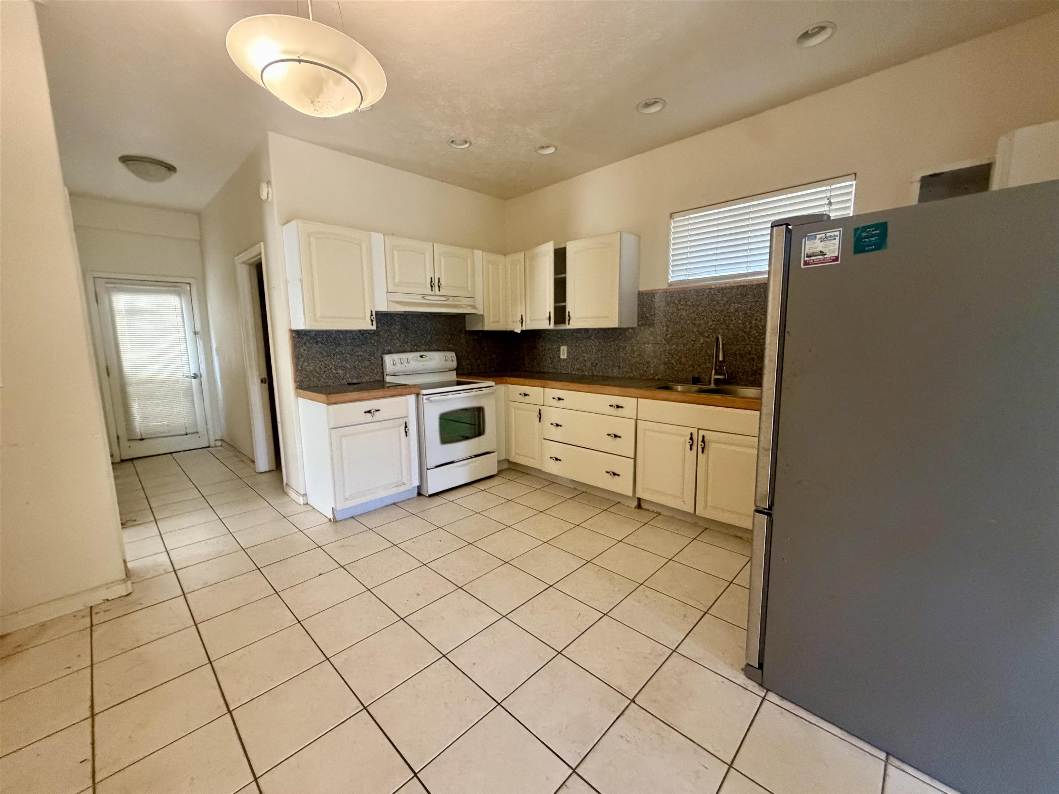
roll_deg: +0.4
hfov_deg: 102.1
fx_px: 428
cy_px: 397
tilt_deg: -7.9
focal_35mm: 14
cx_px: 530
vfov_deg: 85.7
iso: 640
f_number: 2.2
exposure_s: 1/60
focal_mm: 2.22
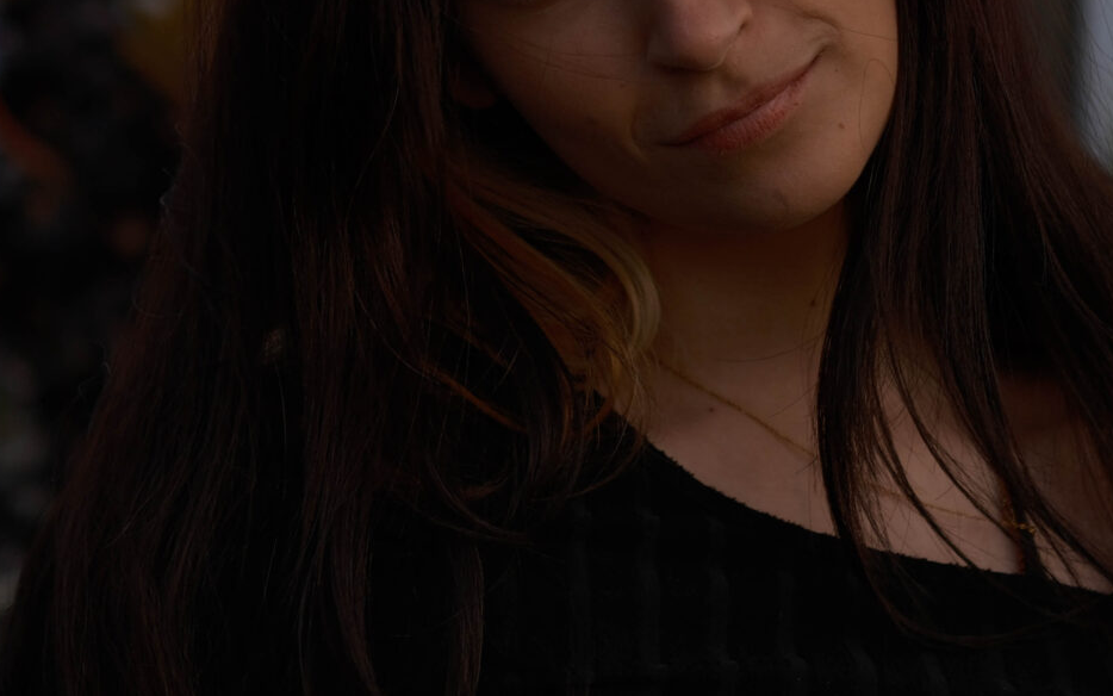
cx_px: 641
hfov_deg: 14.1
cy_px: 154
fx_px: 4490
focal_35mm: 148
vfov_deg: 8.8
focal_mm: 35
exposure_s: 1/240
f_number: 2
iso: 125
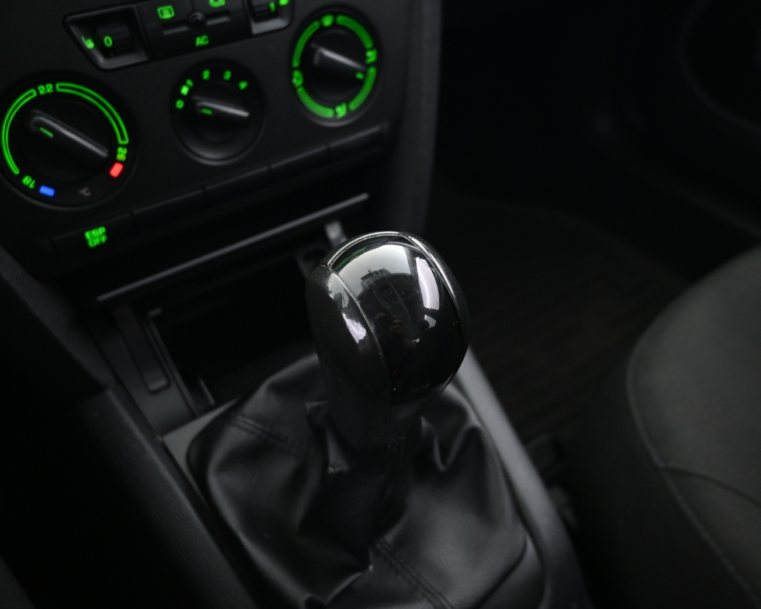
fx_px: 631
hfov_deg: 62.2
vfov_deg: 51.5
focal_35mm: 28
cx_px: 402
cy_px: 305
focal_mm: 16
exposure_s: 1/5
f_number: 3.5
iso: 1600
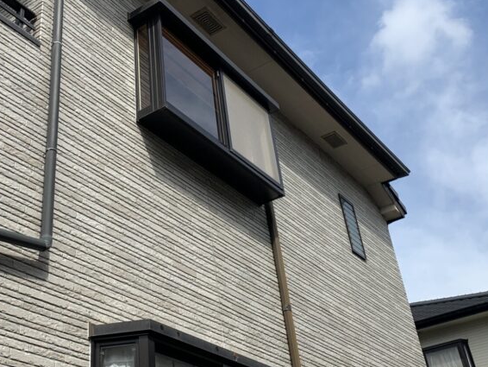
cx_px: 182
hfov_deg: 40.1
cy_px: 122
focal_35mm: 47
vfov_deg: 30.7
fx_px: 663
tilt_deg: +35.1
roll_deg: +5.3
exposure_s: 1/2257
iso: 25
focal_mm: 4.25
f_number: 1.8
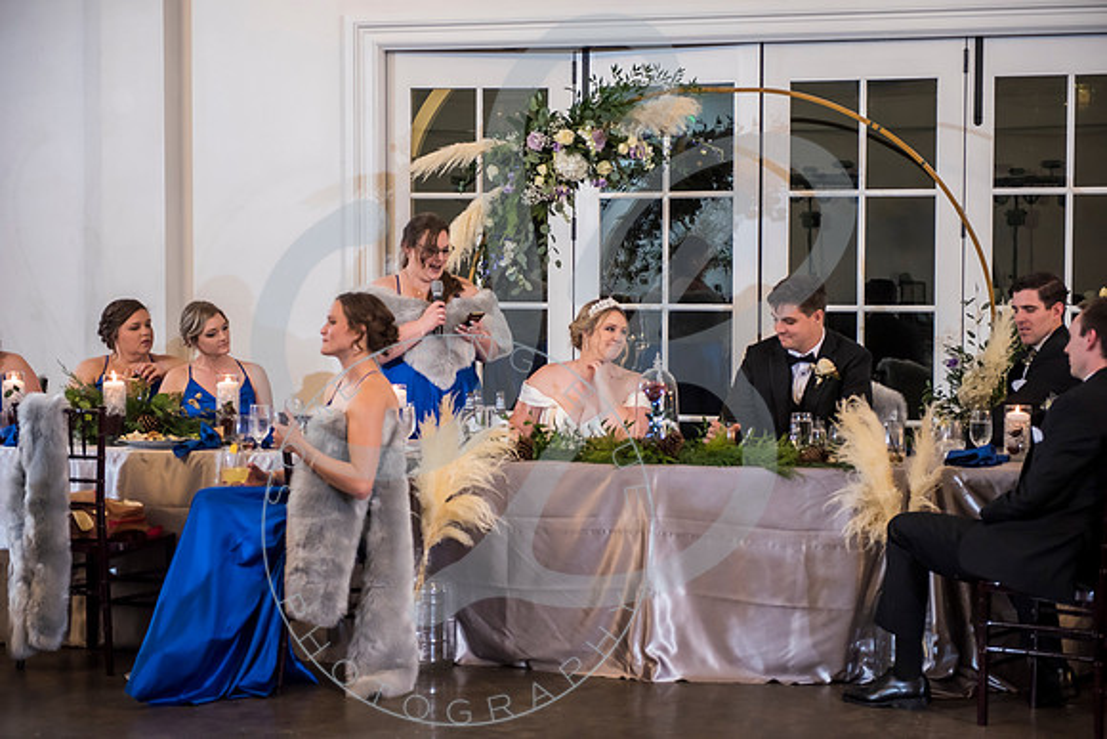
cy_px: 370
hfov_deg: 28.8
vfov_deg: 19.5
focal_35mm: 70
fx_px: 2153
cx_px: 554
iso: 1600
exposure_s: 1/125
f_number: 2.8
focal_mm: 70
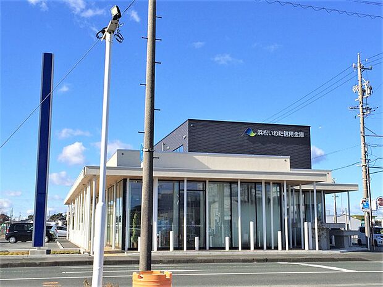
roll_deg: -1.6
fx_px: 321
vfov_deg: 48.2
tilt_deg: +11.1
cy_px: 144
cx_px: 192
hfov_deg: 61.7
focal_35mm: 29
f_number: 2.2
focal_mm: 4.15
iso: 32
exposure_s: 1/2326
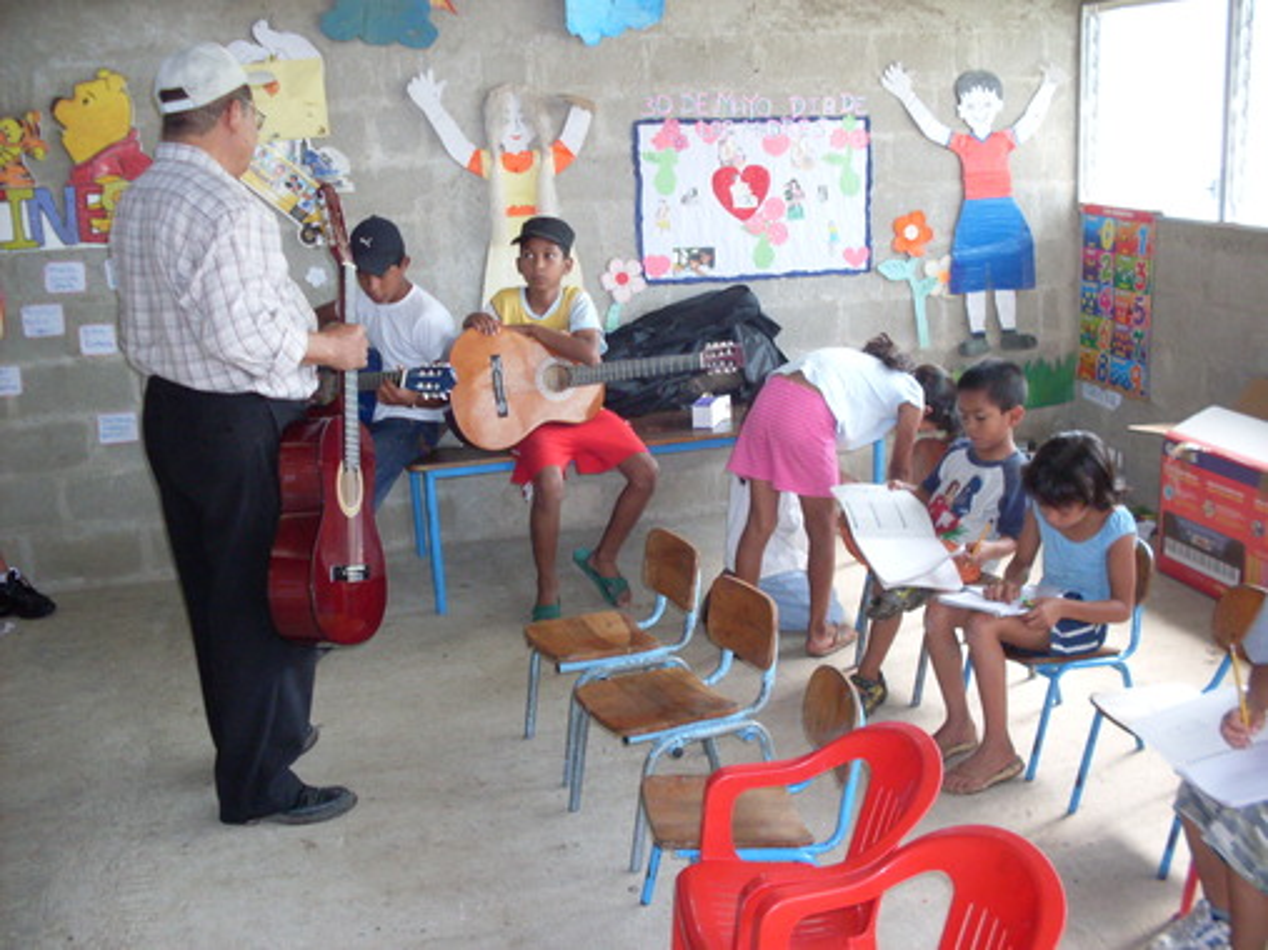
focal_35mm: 38
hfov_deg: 49.0
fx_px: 1392
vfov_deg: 37.7
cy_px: 475
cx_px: 634
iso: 160
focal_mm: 6.3
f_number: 2.8
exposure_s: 1/45
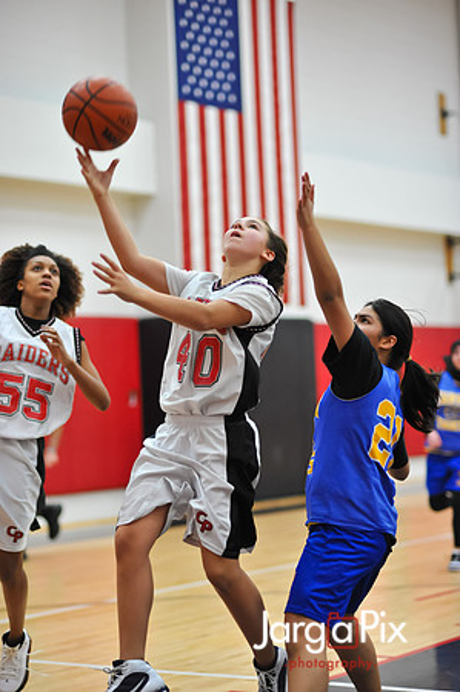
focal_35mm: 85
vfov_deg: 23.9
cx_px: 230
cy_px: 346
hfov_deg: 16.0
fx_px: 1633
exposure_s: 1/500
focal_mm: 85
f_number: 2.2
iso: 1800
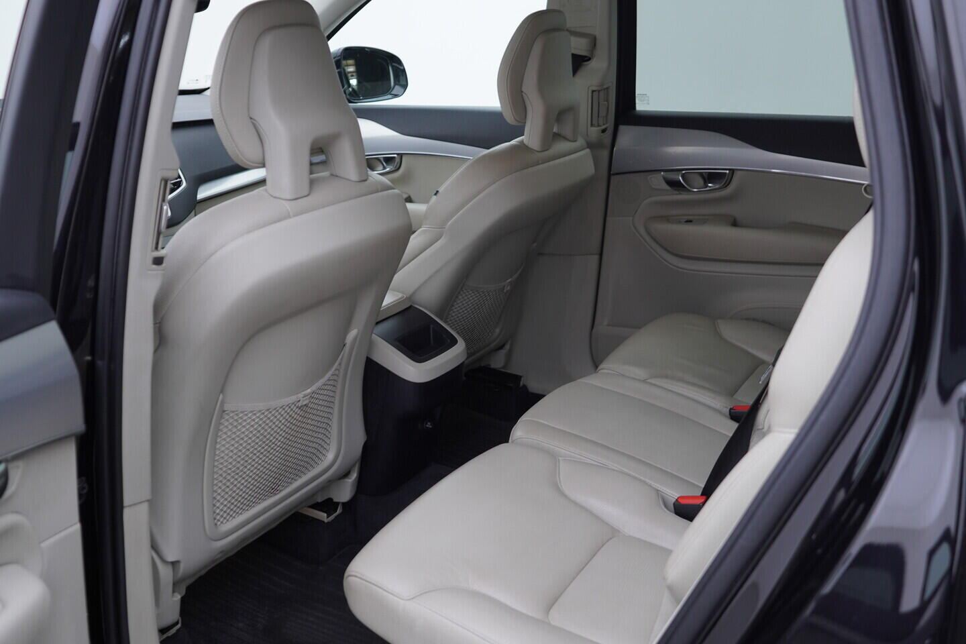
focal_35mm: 36
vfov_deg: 36.9
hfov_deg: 53.1
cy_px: 322
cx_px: 483
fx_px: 966
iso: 125
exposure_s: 1/50
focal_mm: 24
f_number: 3.2
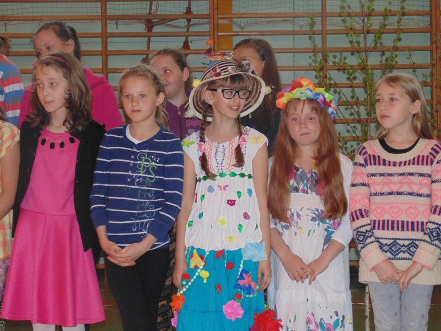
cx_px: 220
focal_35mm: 79
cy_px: 166
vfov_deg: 18.7
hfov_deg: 24.7
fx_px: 1006
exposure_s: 1/60
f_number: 4.3
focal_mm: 14.1
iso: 320
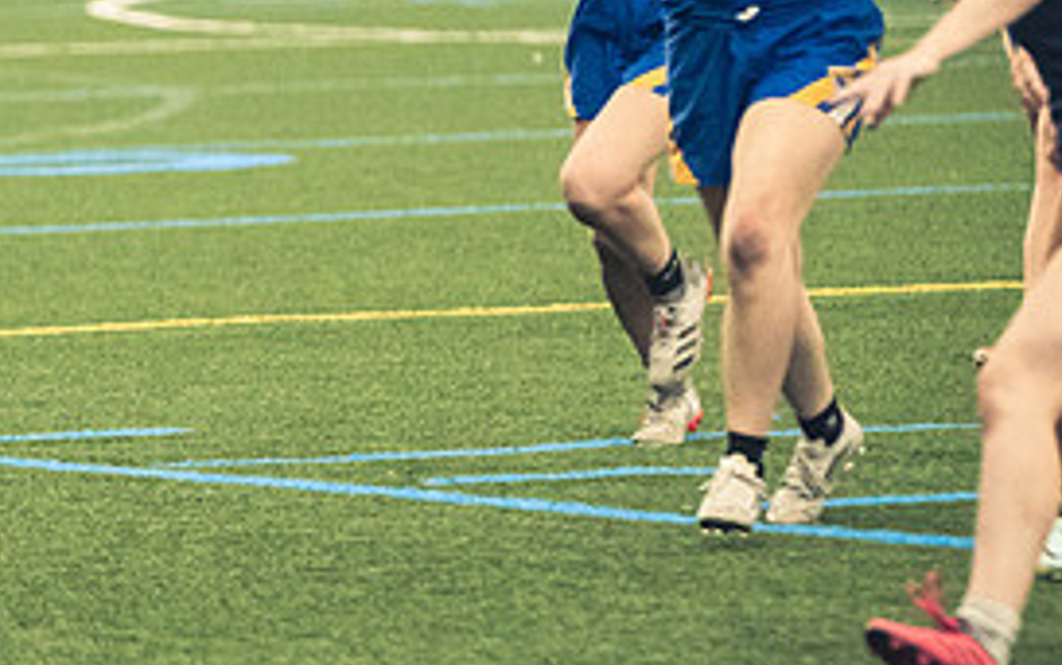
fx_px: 13583
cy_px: 257
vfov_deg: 2.8
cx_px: -31
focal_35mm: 469
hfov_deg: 4.5
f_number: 2.8
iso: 12800
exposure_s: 1/500
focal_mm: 145
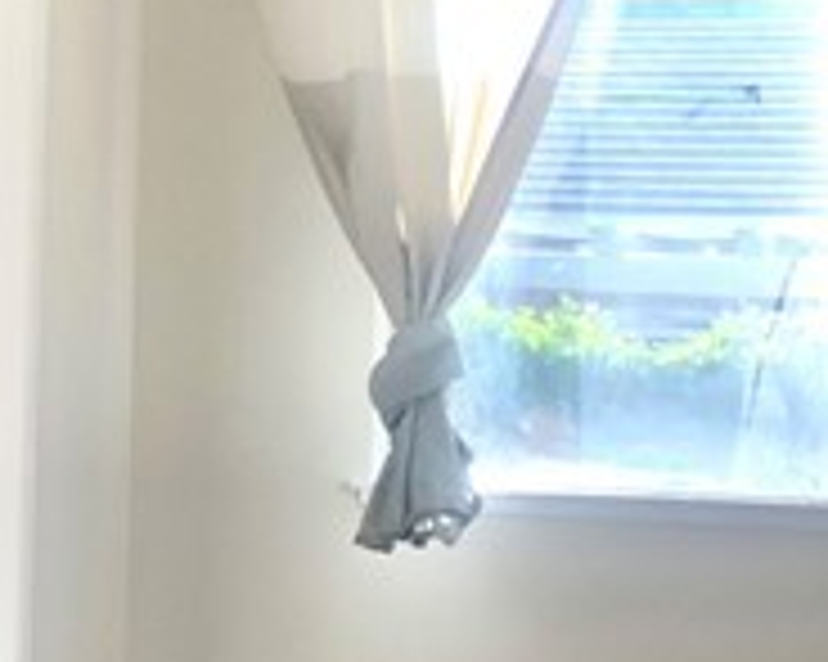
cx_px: -1184
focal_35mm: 152
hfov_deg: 10.7
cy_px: 189
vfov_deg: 10.1
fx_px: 3723
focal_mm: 3.99
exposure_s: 1/120
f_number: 1.8
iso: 25
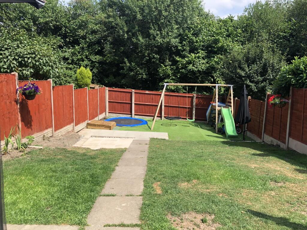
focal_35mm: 29
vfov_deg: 48.2
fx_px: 257
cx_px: 154
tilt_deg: -10.4
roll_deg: -0.9
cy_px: 115
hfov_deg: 61.7
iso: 20
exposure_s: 1/695
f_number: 1.8
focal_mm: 3.99
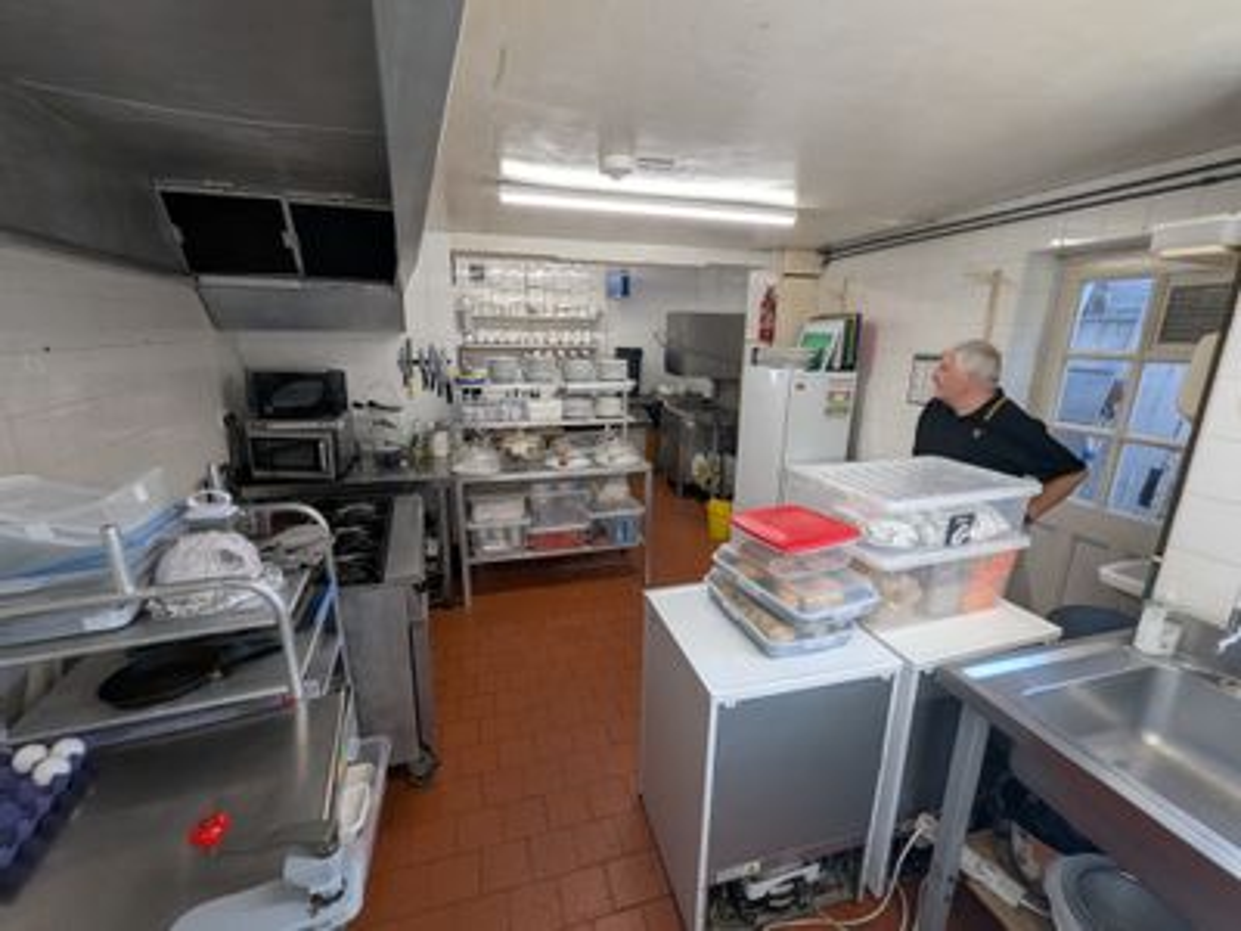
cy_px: 466
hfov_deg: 106.2
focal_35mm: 13
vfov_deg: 89.9
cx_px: 620
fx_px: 466
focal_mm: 1.95
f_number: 2.2
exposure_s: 1/100
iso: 75
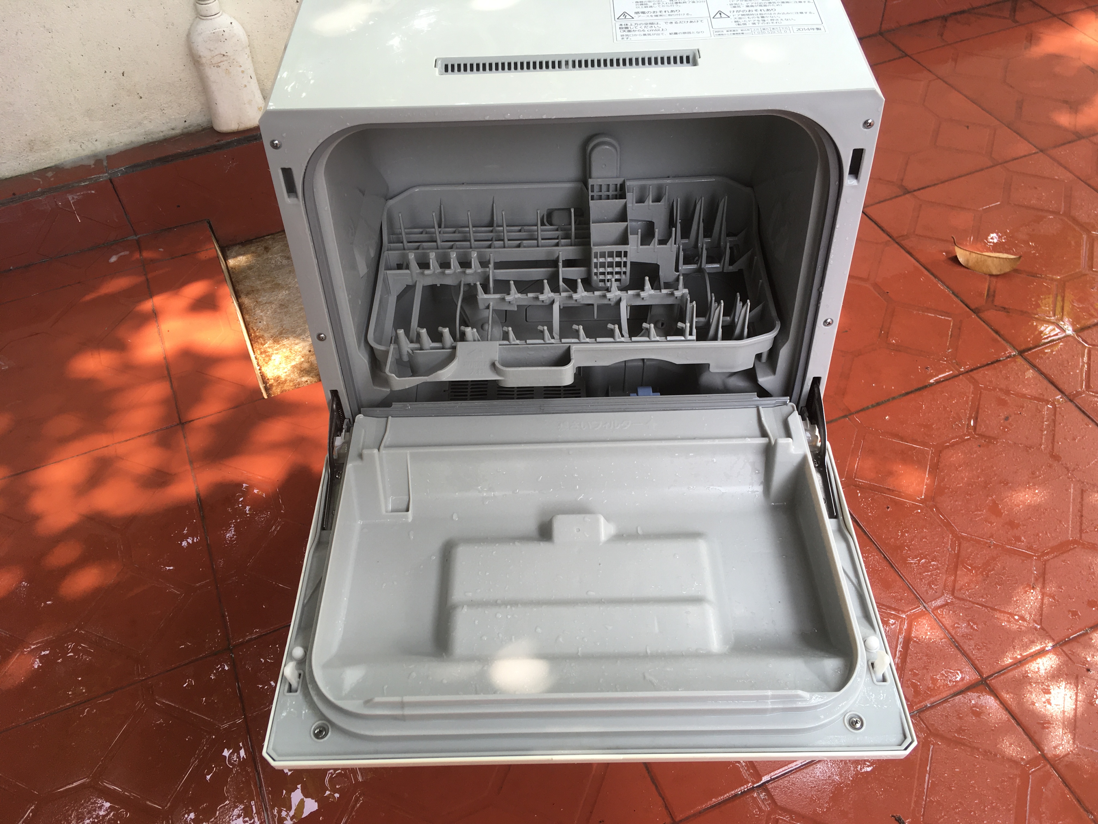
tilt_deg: -49.8
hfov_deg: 61.7
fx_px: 920
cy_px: 412
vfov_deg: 48.2
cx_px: 549
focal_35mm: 29
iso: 25
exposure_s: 1/100
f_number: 2.2
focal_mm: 4.15
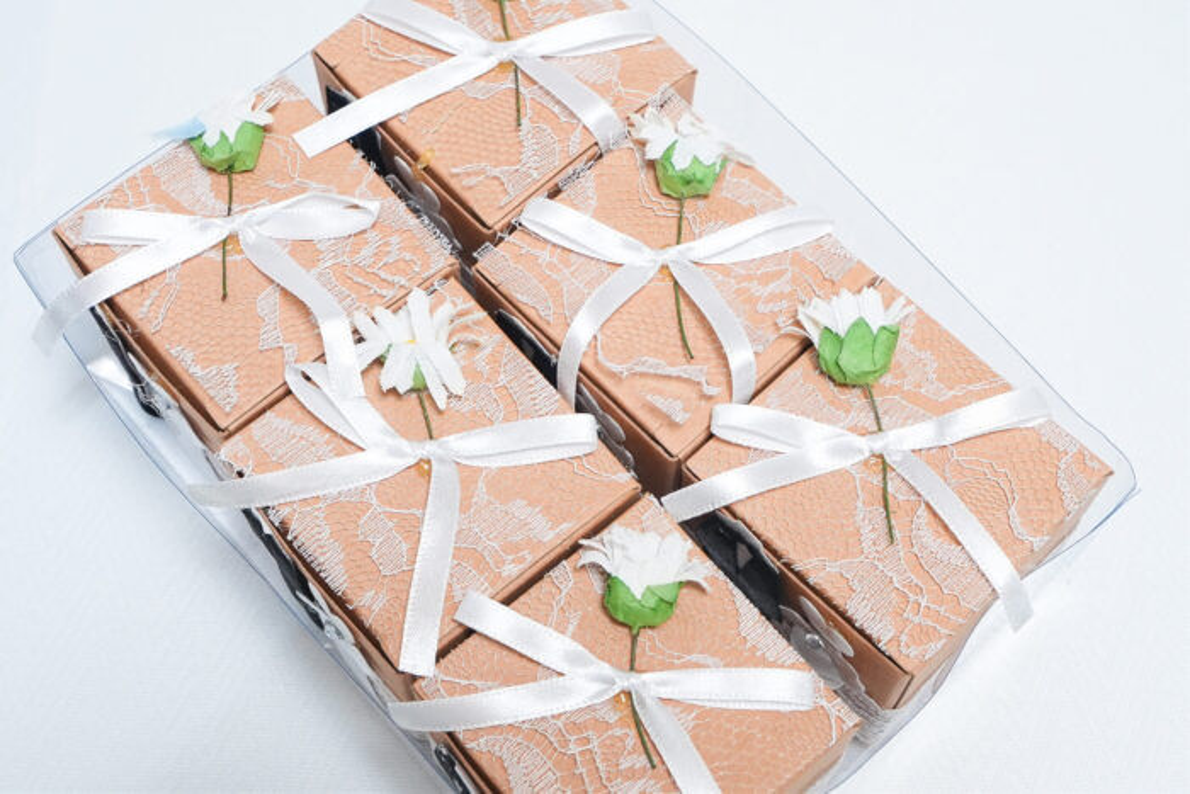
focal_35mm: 52
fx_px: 1719
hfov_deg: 38.2
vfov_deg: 26.0
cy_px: 397
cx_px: 595
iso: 2500
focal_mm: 35
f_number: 8
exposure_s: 1/160
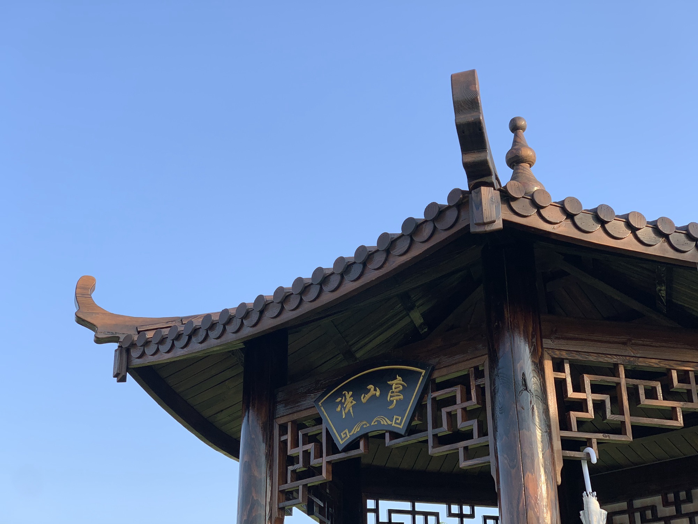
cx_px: 349
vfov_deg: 28.0
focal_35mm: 52
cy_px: 262
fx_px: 1049
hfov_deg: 36.8
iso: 16
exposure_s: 1/372
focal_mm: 6
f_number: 2.4
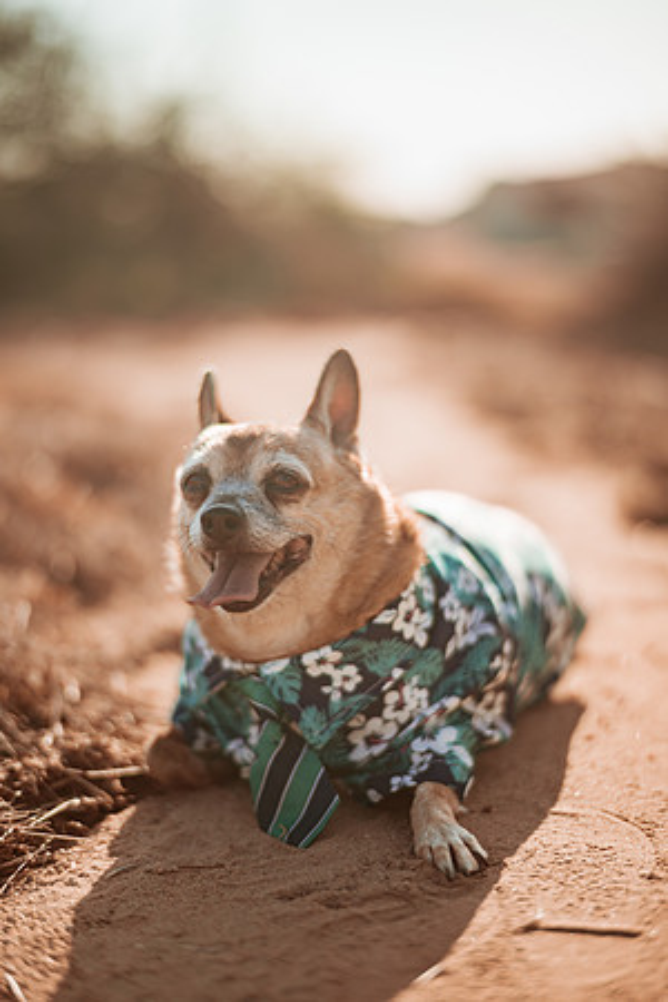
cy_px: 501
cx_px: 334
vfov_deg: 34.5
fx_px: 1614
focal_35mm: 58
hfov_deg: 23.4
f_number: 1.4
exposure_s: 1/5000
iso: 100
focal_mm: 58
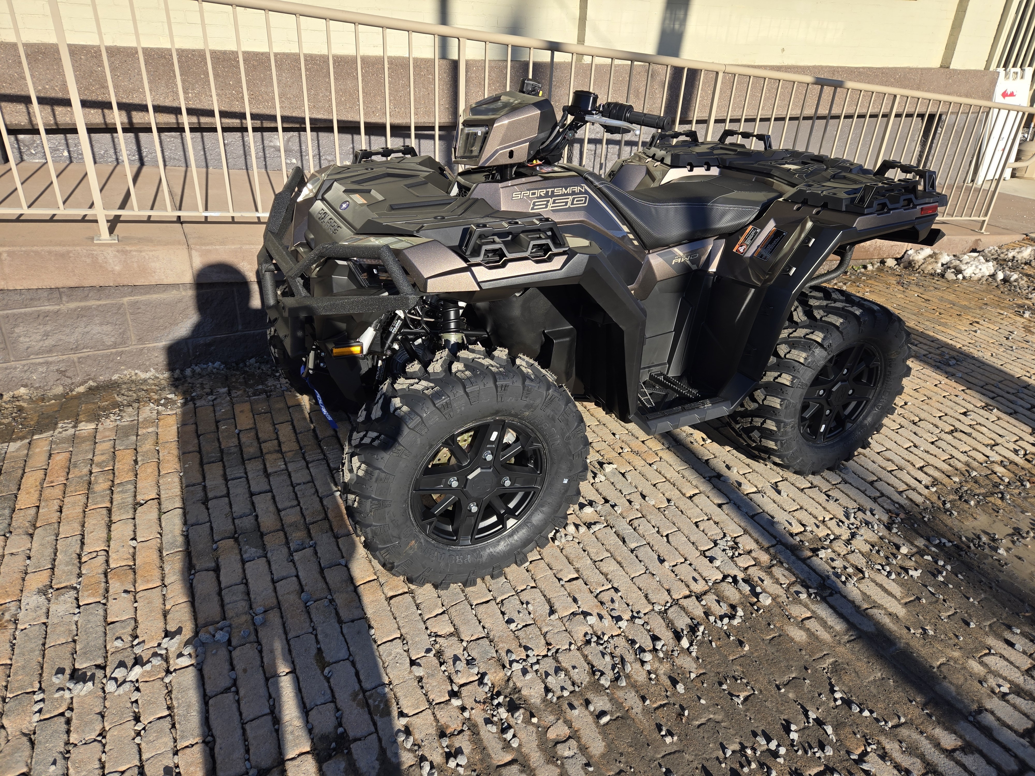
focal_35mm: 23
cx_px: 518
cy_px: 388
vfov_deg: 58.9
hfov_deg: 73.9
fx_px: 688
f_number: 1.8
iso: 25
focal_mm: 5.4
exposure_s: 1/1453
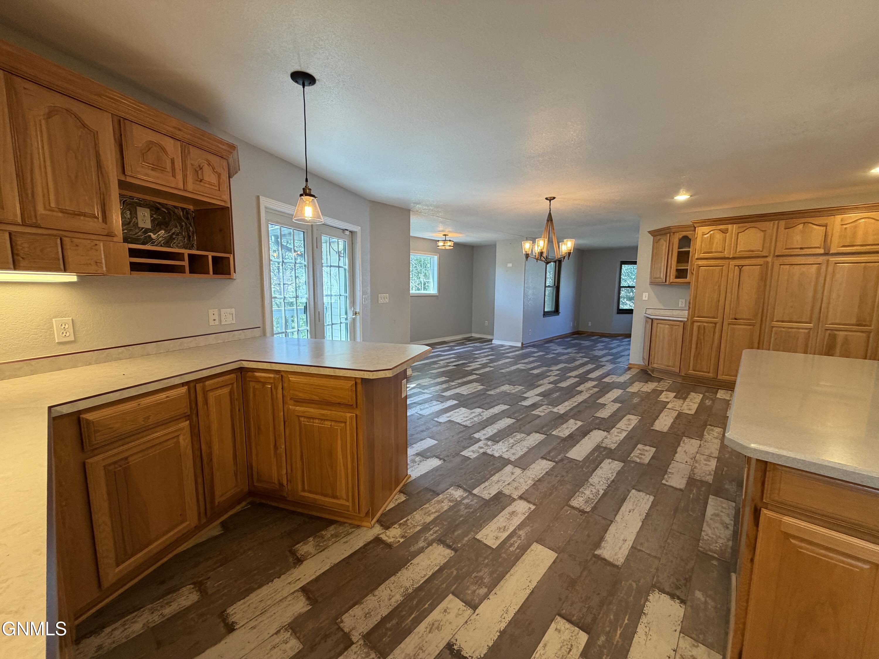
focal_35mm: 14
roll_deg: -0.2
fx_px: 356
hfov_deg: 102.1
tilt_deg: -6.5
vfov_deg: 85.7
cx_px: 440
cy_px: 330
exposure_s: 1/60
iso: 200
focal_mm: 2.22
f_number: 2.2
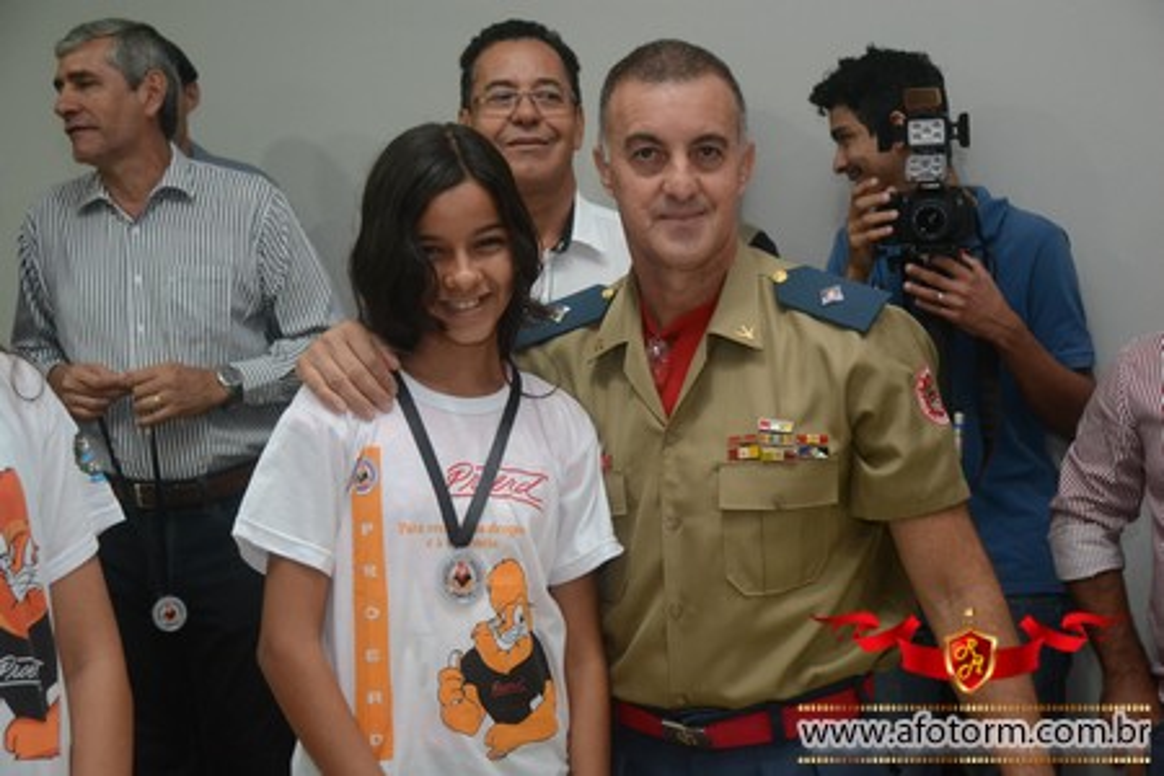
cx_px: 582
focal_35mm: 60
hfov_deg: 33.4
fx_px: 1940
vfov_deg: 22.6
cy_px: 388
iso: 1600
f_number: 4.5
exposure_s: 1/80
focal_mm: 40
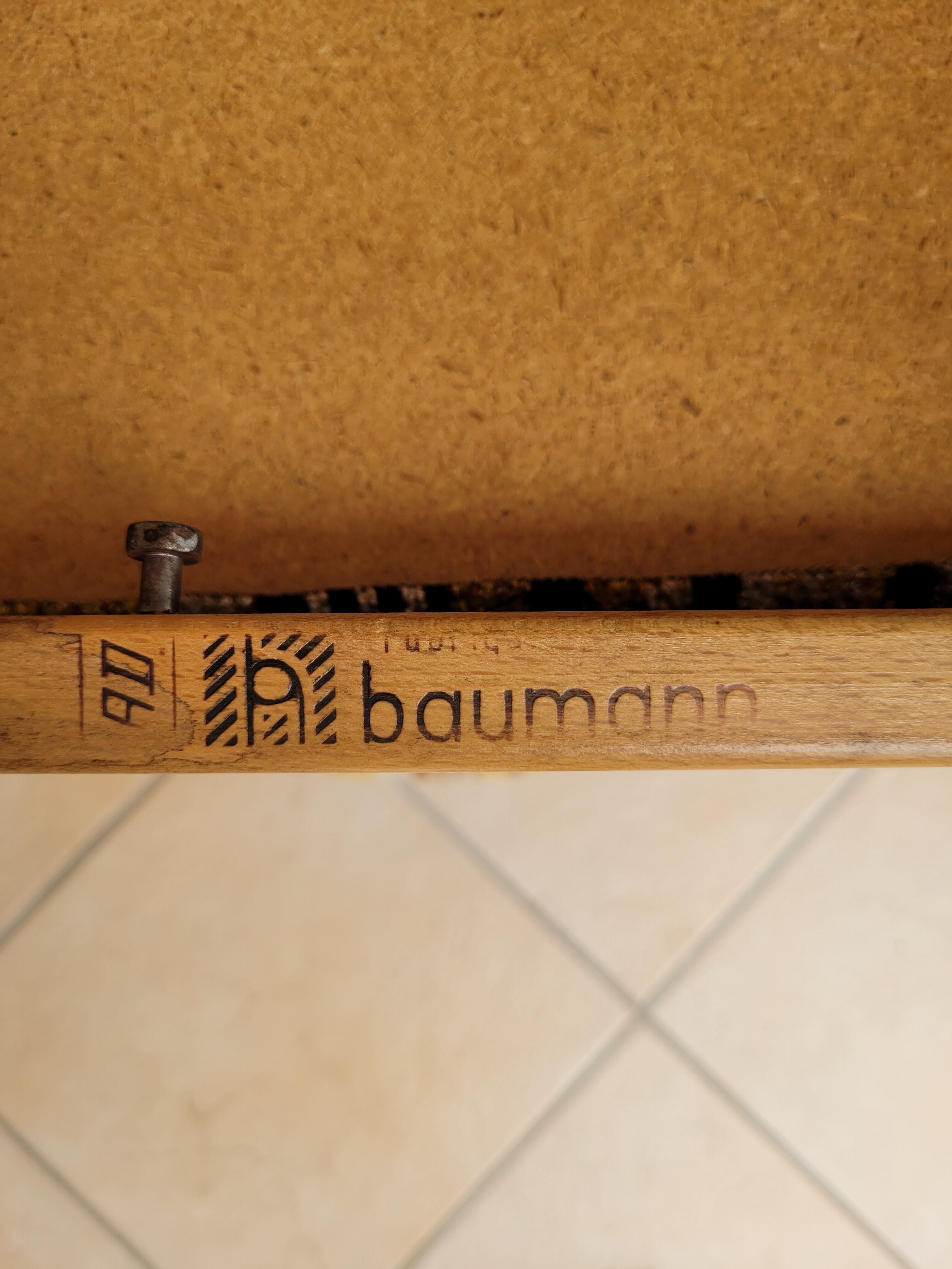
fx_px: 953
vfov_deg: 67.3
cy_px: 634
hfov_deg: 53.1
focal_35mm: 26
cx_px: 476
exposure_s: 1/496
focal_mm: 5.4
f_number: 1.8
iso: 40
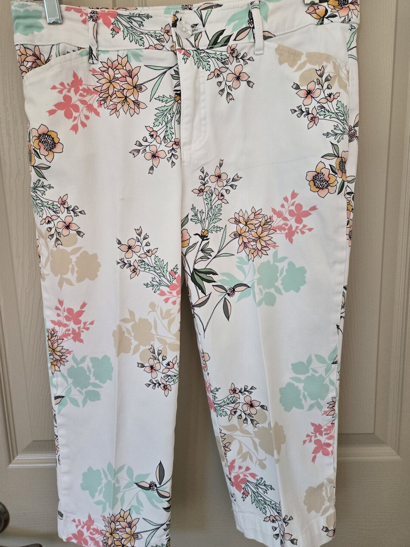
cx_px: 199
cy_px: 266
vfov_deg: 71.6
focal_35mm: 24
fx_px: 379
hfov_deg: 56.8
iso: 200
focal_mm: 5.4
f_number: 1.8
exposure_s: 1/120
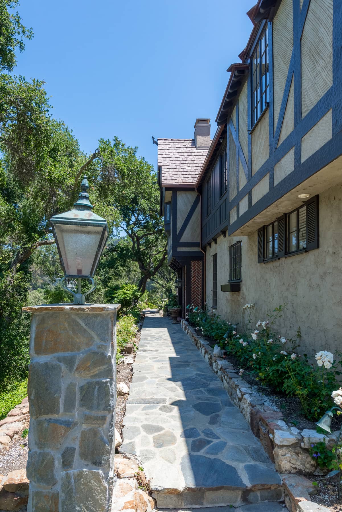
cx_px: 171
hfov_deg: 53.2
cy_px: 256
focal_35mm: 24
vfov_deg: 73.7
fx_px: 342
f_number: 13
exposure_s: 1/2000
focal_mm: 24
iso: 500
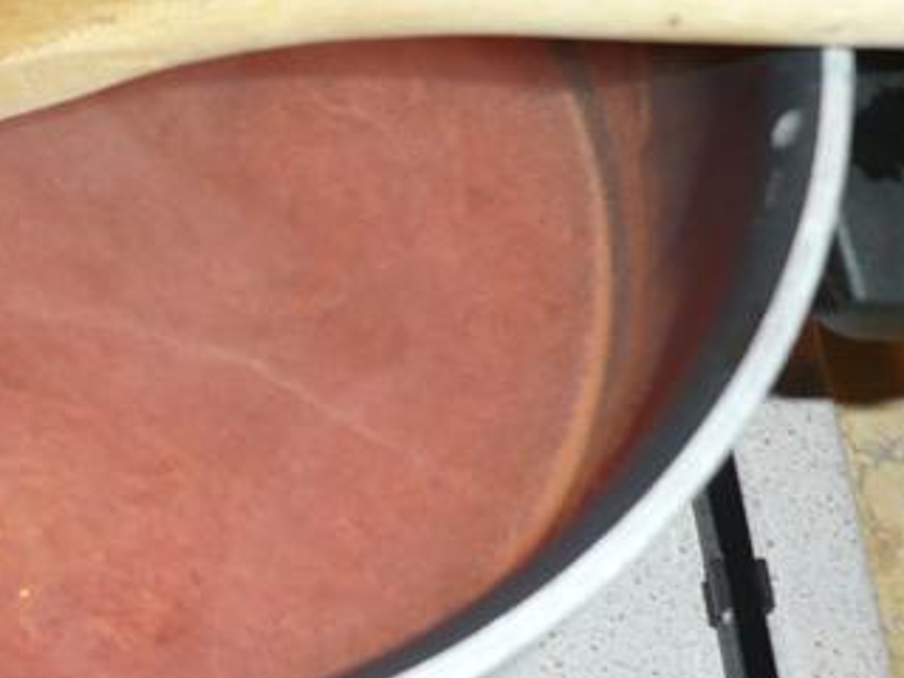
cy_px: 314
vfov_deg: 21.0
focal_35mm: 70
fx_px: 1828
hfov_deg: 26.4
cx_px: 20
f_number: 2.8
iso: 100
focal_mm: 5.8
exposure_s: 1/30
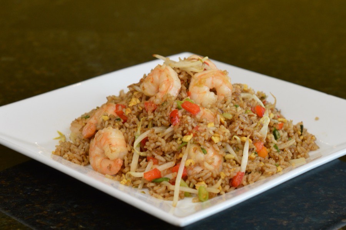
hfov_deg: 27.0
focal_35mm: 75
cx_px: 173
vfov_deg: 18.1
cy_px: 115
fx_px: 720
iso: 400
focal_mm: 50
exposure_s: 1/80
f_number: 4.5
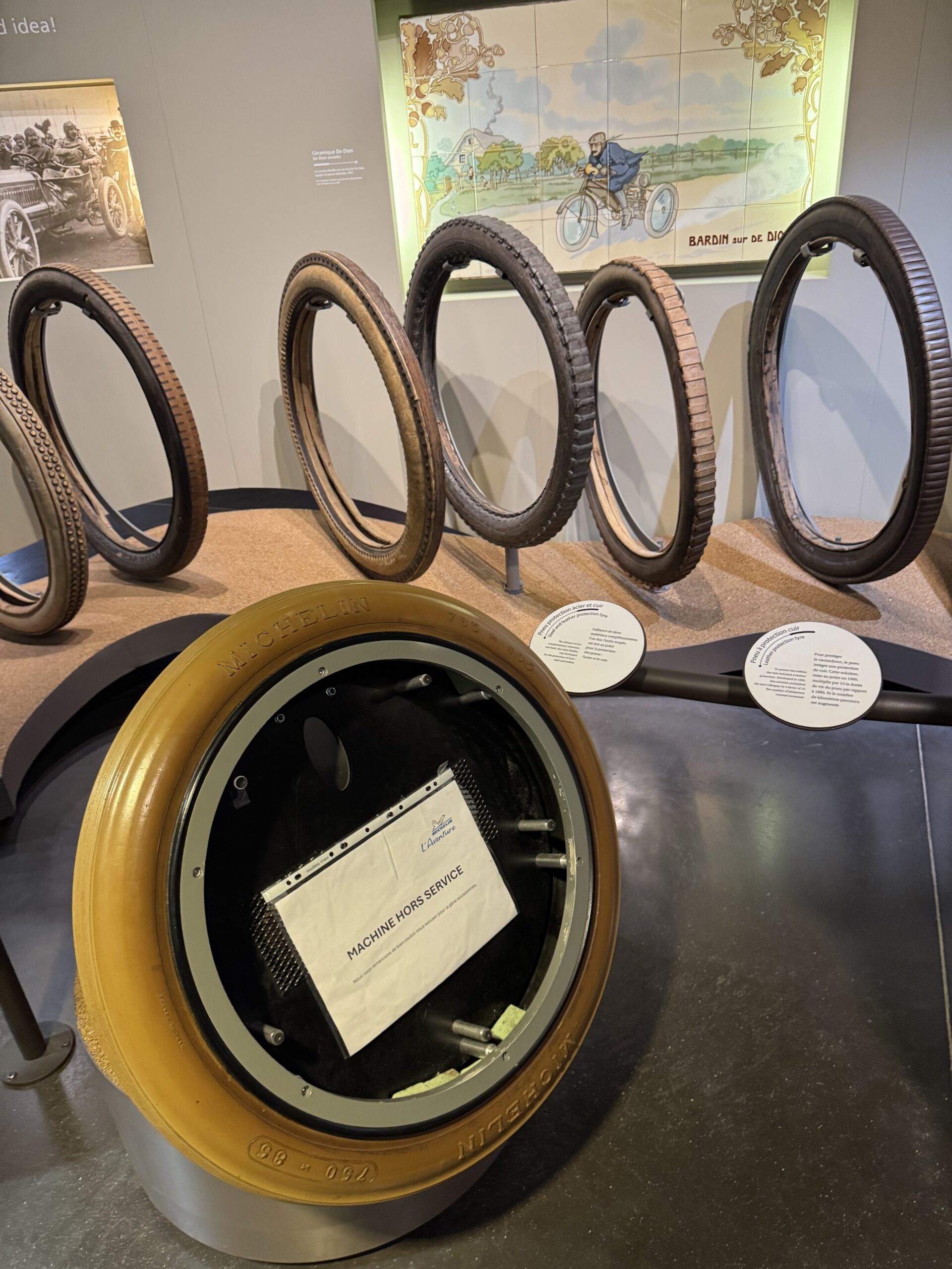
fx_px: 880
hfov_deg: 56.8
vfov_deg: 71.6
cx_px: 476
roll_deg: +0.5
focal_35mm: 24
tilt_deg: -24.5
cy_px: 634
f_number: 1.78
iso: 320
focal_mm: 6.76
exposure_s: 1/50
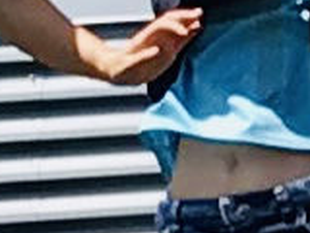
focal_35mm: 248
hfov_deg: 7.2
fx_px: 2221
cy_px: 239
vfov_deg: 6.0
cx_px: 870
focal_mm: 2.15
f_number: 2.4
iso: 50
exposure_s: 1/1789
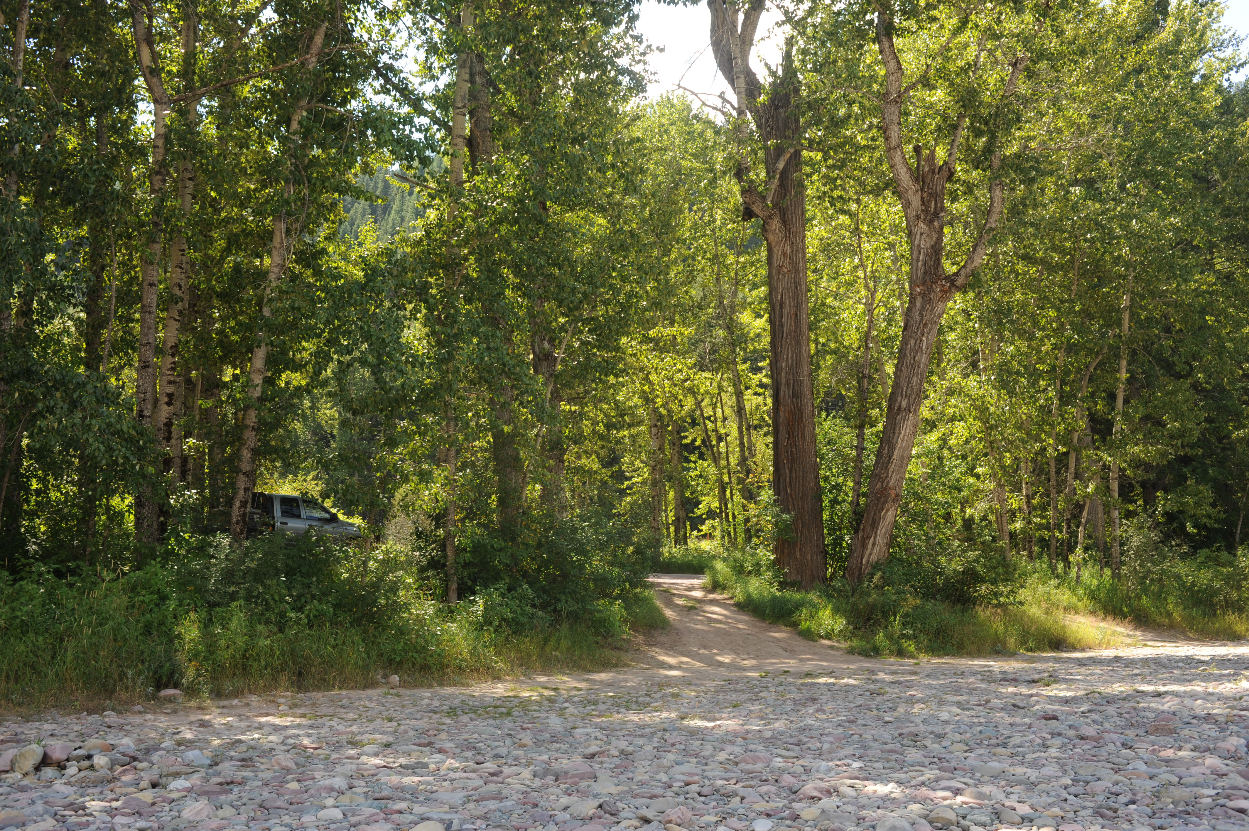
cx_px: 624
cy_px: 416
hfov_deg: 54.5
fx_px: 1214
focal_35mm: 35
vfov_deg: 37.8
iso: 250
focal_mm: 35
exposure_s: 1/125
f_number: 9
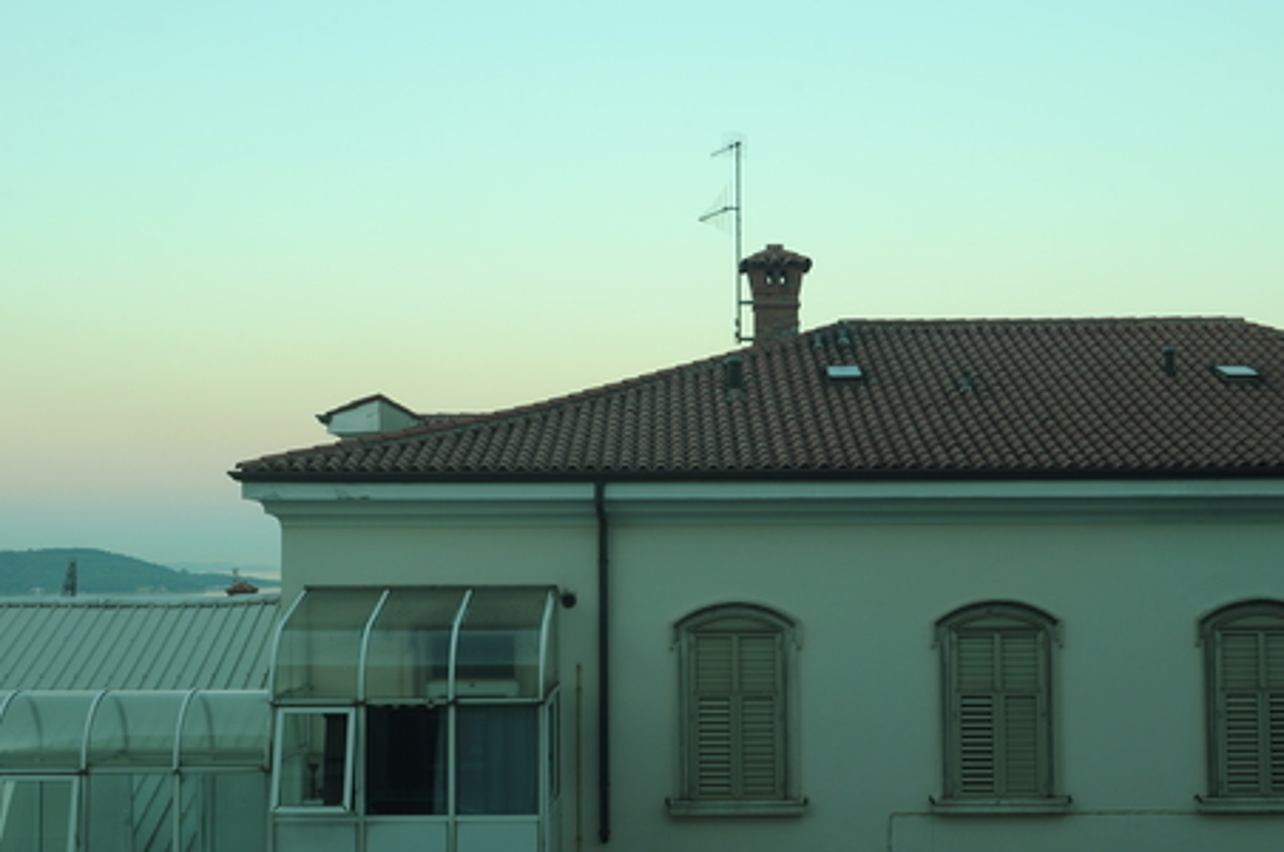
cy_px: 426
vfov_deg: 26.4
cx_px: 642
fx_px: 1816
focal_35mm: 51
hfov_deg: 38.9
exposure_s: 1/4
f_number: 10
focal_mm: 34
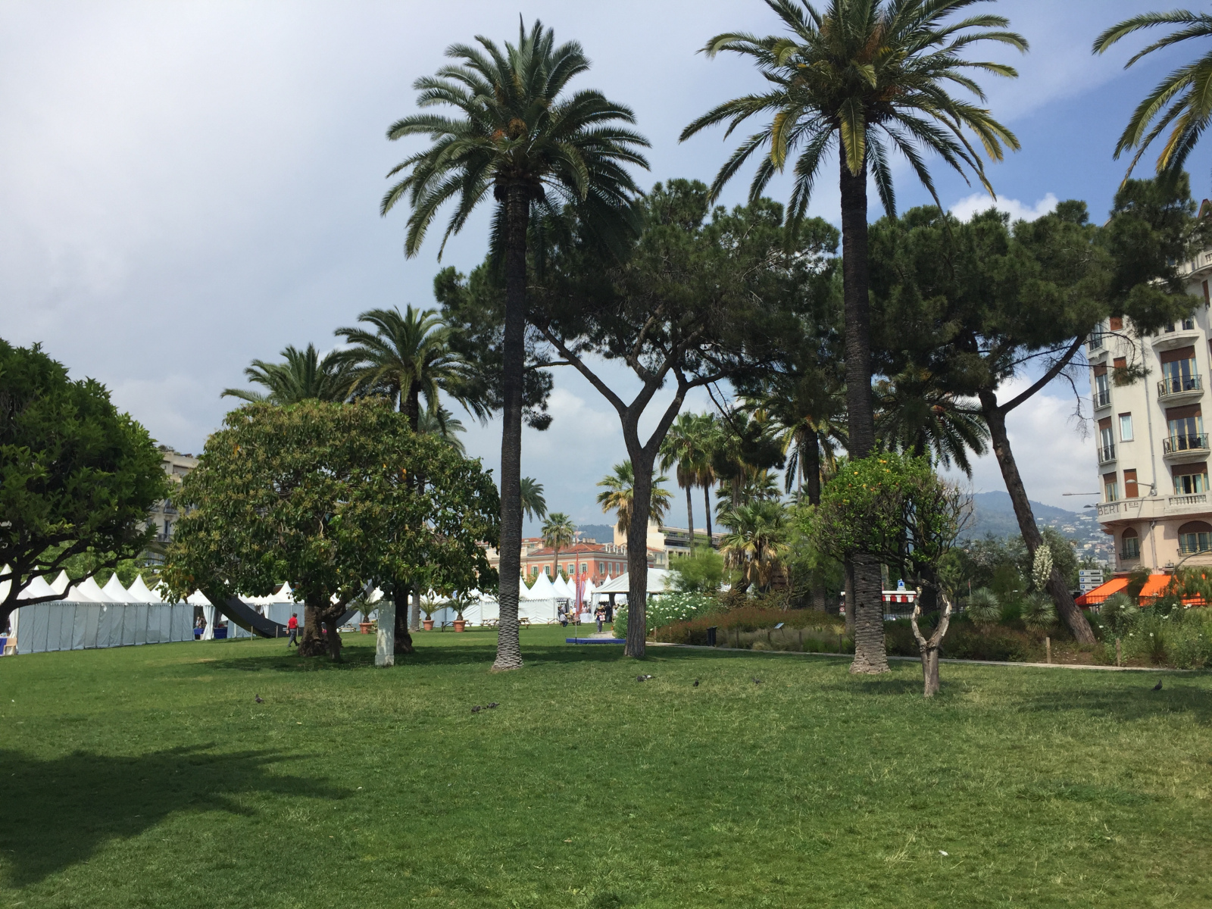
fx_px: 1015
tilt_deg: +9.2
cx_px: 606
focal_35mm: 29
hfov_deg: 61.7
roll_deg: +0.0
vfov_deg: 48.2
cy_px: 454
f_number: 2.2
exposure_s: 1/3049
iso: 32
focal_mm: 4.15
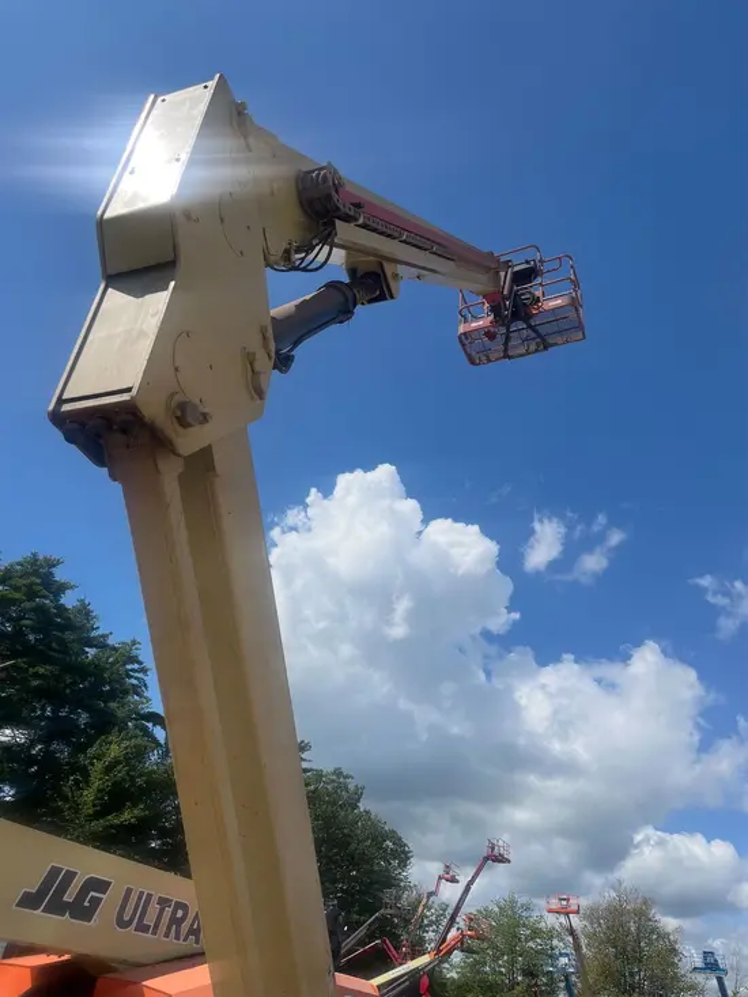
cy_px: 498
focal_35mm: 26
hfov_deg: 53.1
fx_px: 749
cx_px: 374
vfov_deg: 67.3
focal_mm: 5.1
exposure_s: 1/4651
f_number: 1.6
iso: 50
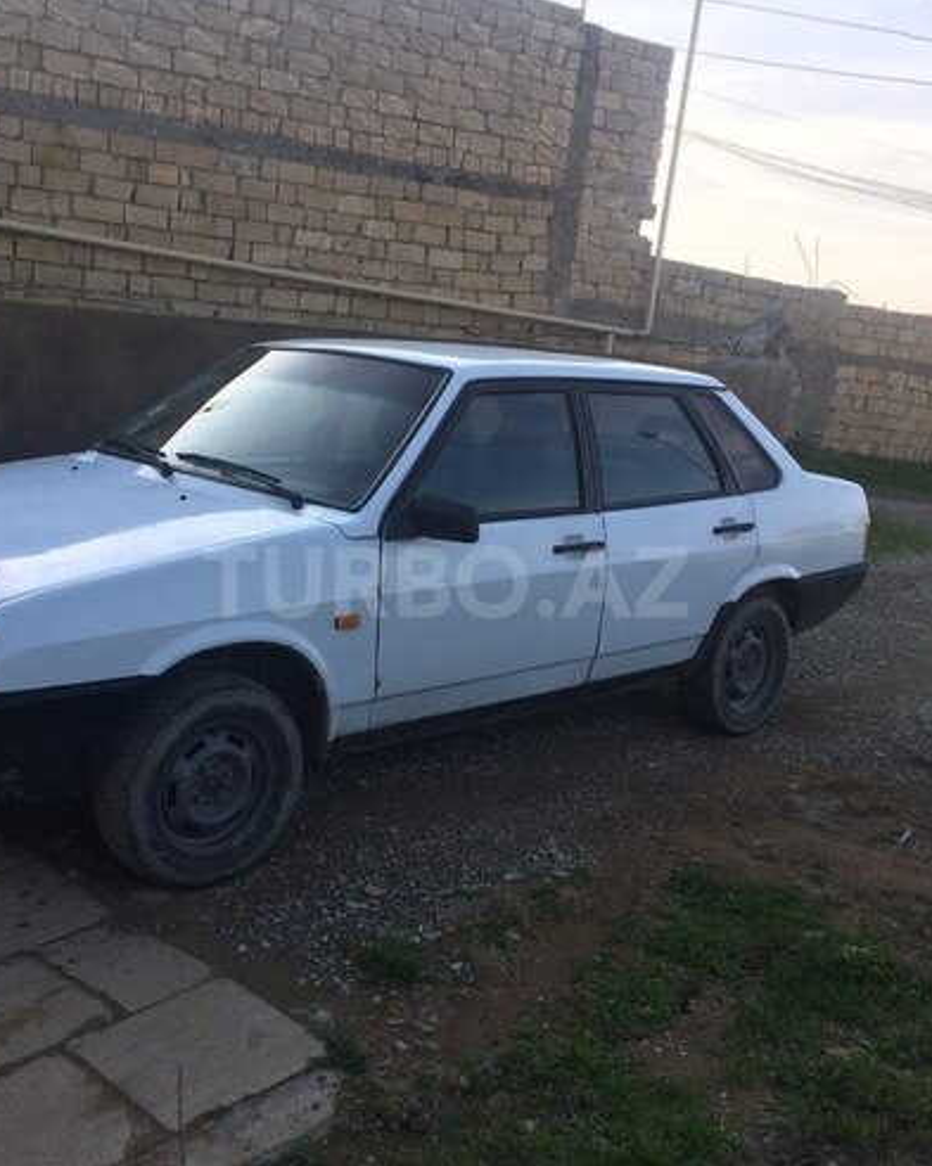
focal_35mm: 38
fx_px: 1311
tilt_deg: -7.5
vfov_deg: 48.0
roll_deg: -5.5
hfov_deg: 39.1
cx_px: 446
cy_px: 582
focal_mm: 4.15
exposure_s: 1/954
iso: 32
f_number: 2.2
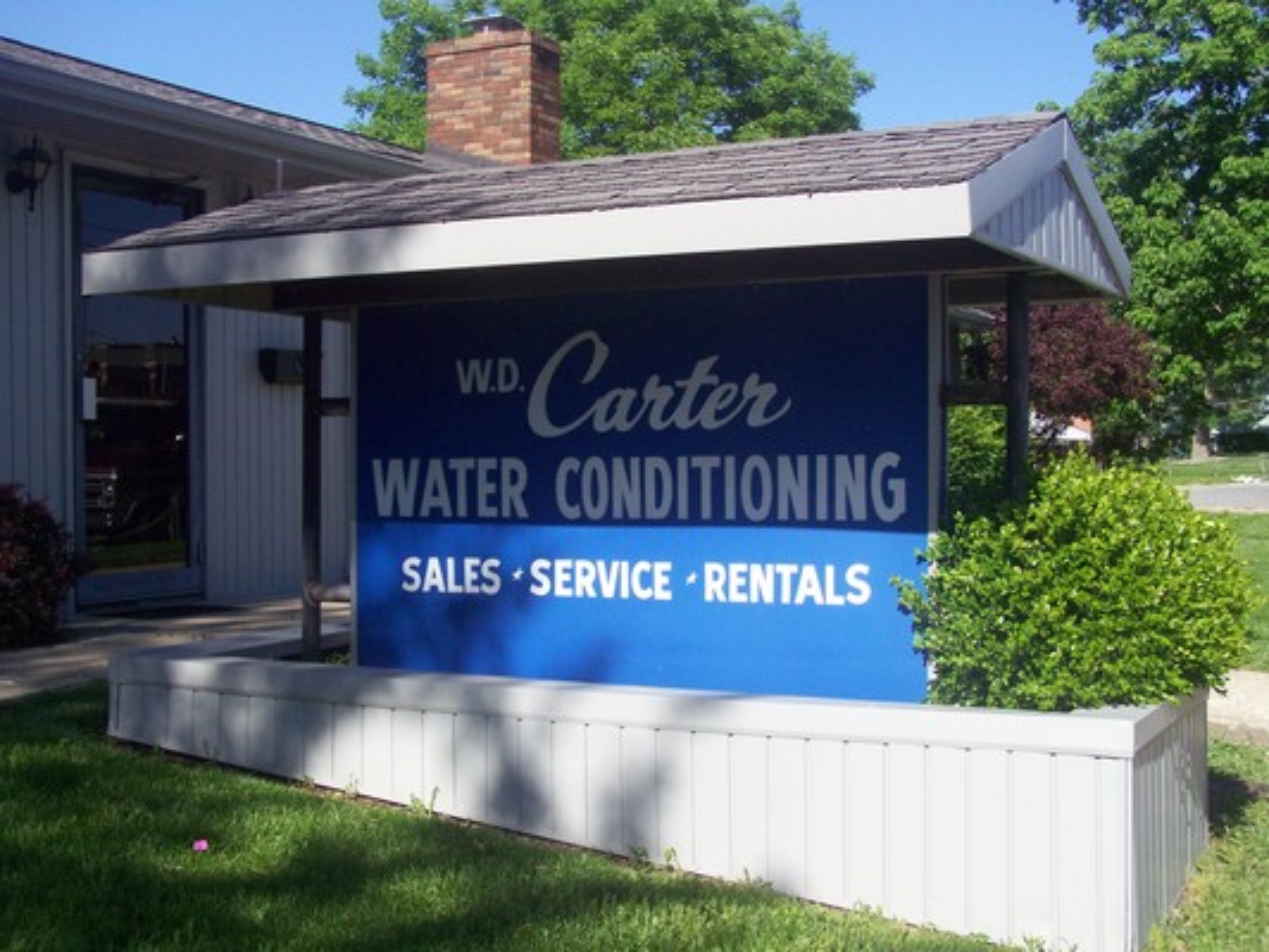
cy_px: 476
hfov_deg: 39.6
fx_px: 1760
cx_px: 634
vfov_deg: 30.3
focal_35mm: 48
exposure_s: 1/800
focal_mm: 8
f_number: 4
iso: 160
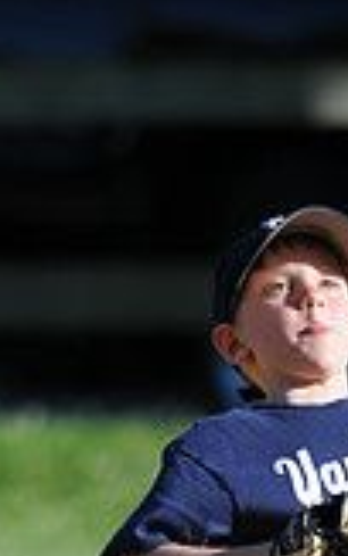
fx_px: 24743
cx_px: 316
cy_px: 972
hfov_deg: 0.8
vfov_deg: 1.3
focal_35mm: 1632
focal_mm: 300
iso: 200
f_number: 4
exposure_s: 1/1250
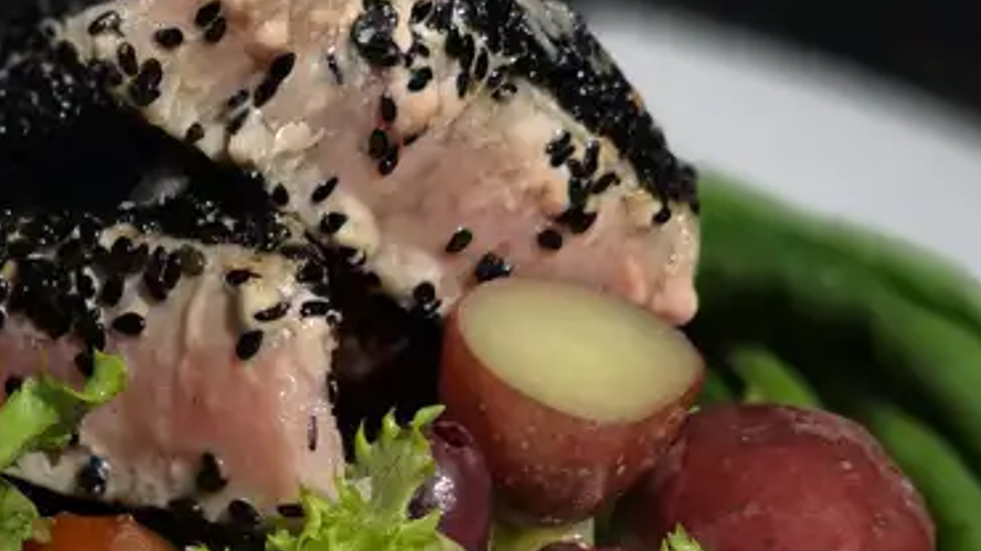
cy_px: 509
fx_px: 3433
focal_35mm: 132
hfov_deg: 16.1
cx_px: 172
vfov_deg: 9.1
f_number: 2.4
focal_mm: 7.9
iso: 50
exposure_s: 1/5306
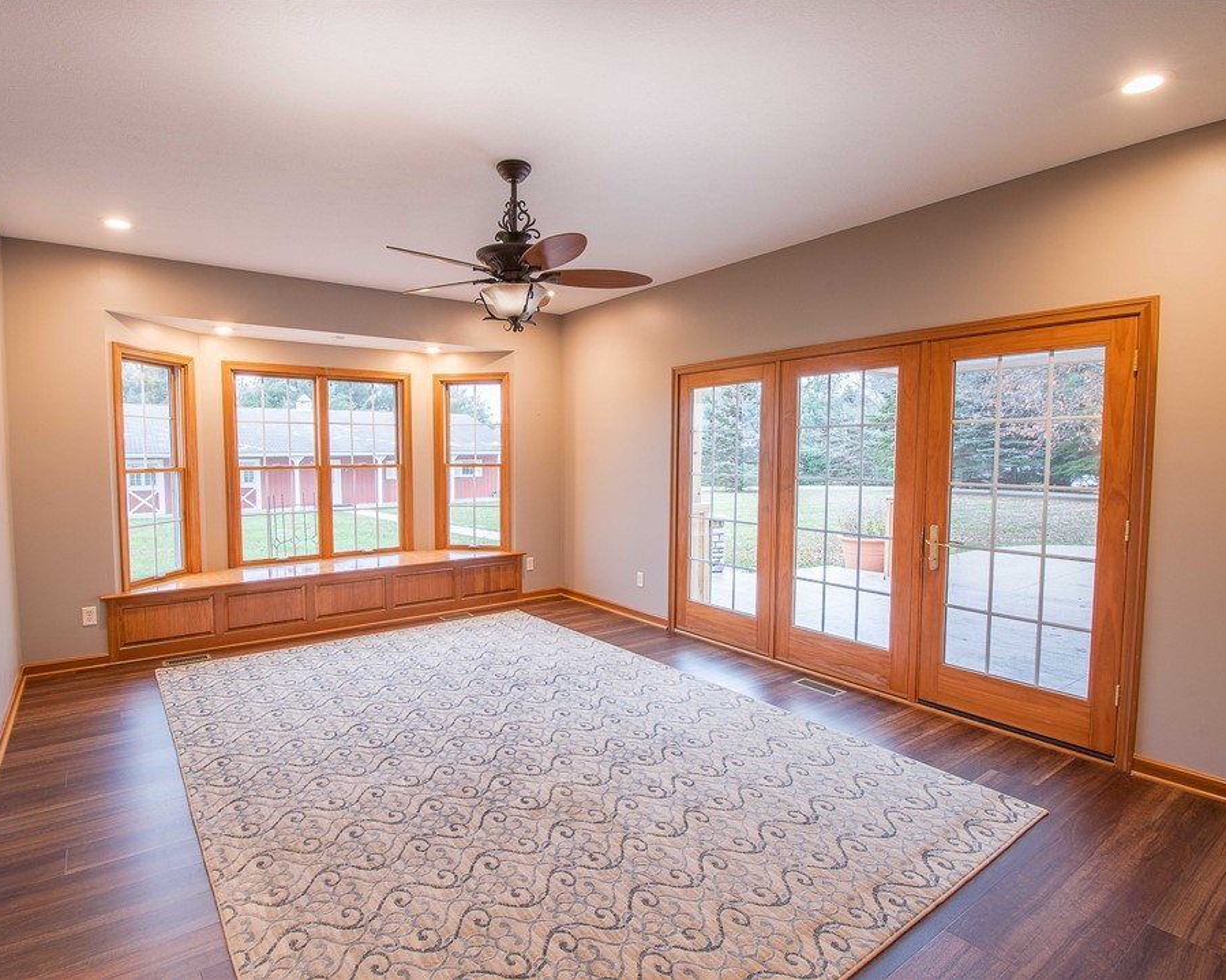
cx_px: 552
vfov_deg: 77.0
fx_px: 617
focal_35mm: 17
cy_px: 489
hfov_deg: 89.4
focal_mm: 10
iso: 320
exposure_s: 2.5
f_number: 13
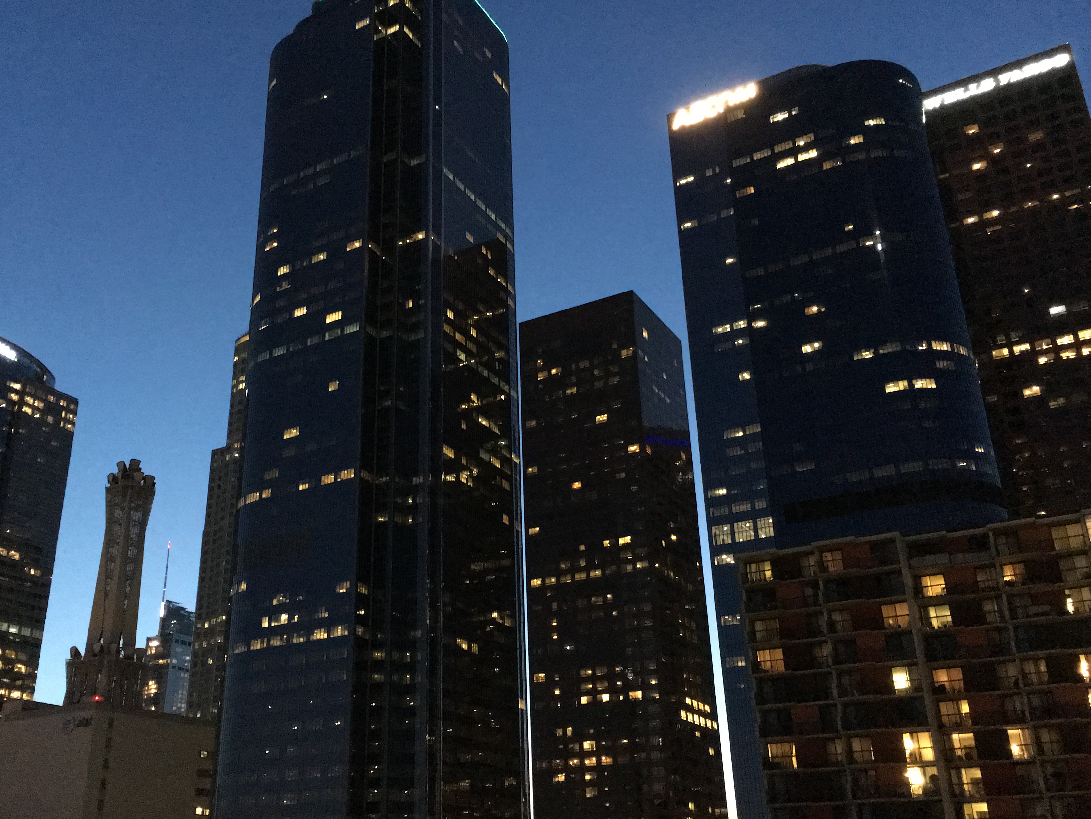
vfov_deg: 40.7
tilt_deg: +24.0
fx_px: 1103
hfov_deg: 52.5
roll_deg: +0.4
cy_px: 409
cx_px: 479
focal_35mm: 35
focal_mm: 4.15
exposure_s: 1/15
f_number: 2.2
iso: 800
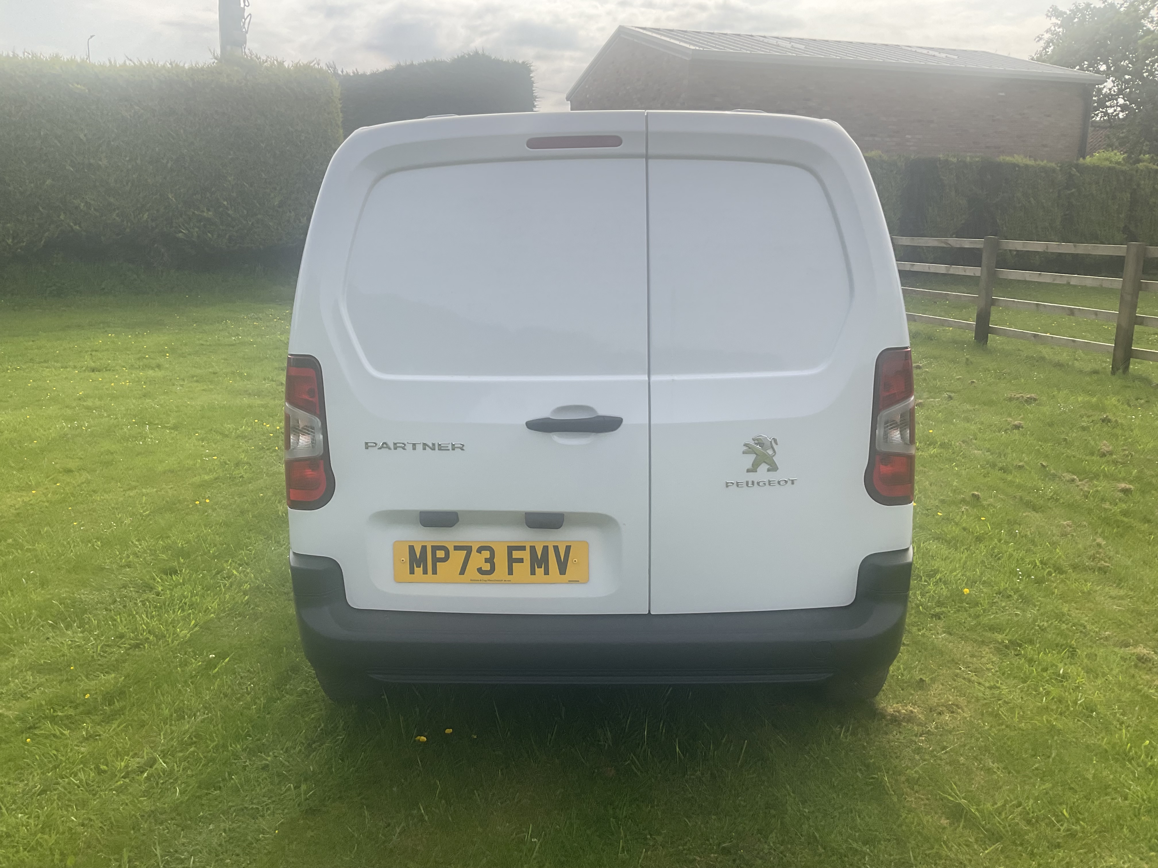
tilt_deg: -11.7
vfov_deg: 48.2
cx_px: 579
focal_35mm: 29
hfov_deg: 61.7
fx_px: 970
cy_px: 434
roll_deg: -0.5
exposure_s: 1/1144
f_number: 1.8
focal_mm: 3
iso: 16
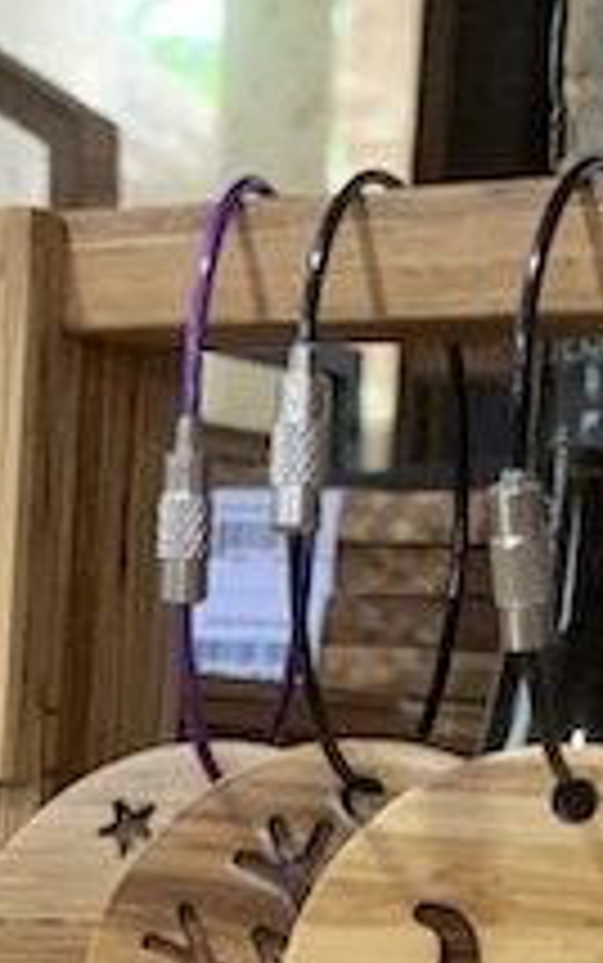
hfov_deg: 10.1
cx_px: -27
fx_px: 3387
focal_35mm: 129
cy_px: 1076
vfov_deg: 15.7
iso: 250
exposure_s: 1/60
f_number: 1.8
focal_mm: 4.25
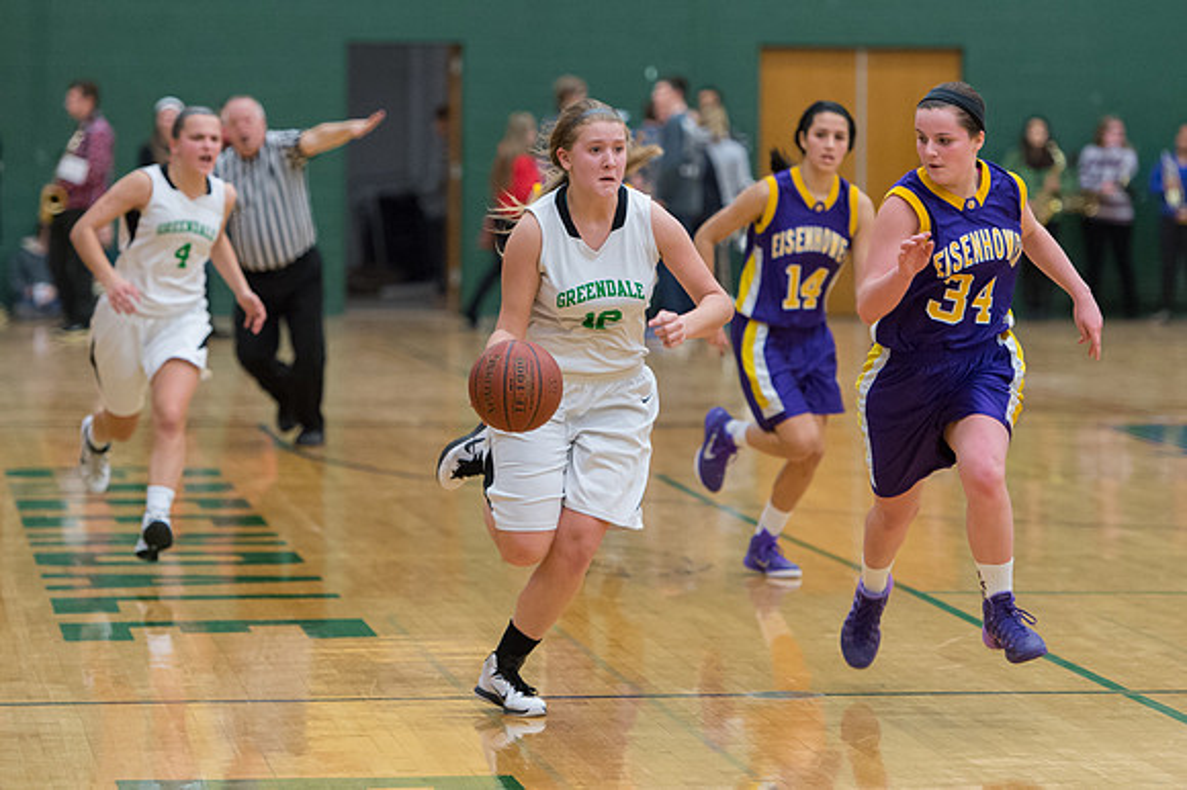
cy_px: 328
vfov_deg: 8.2
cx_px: 604
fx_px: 5526
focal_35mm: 168
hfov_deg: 12.3
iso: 5000
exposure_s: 1/500
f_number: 2.8
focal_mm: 135
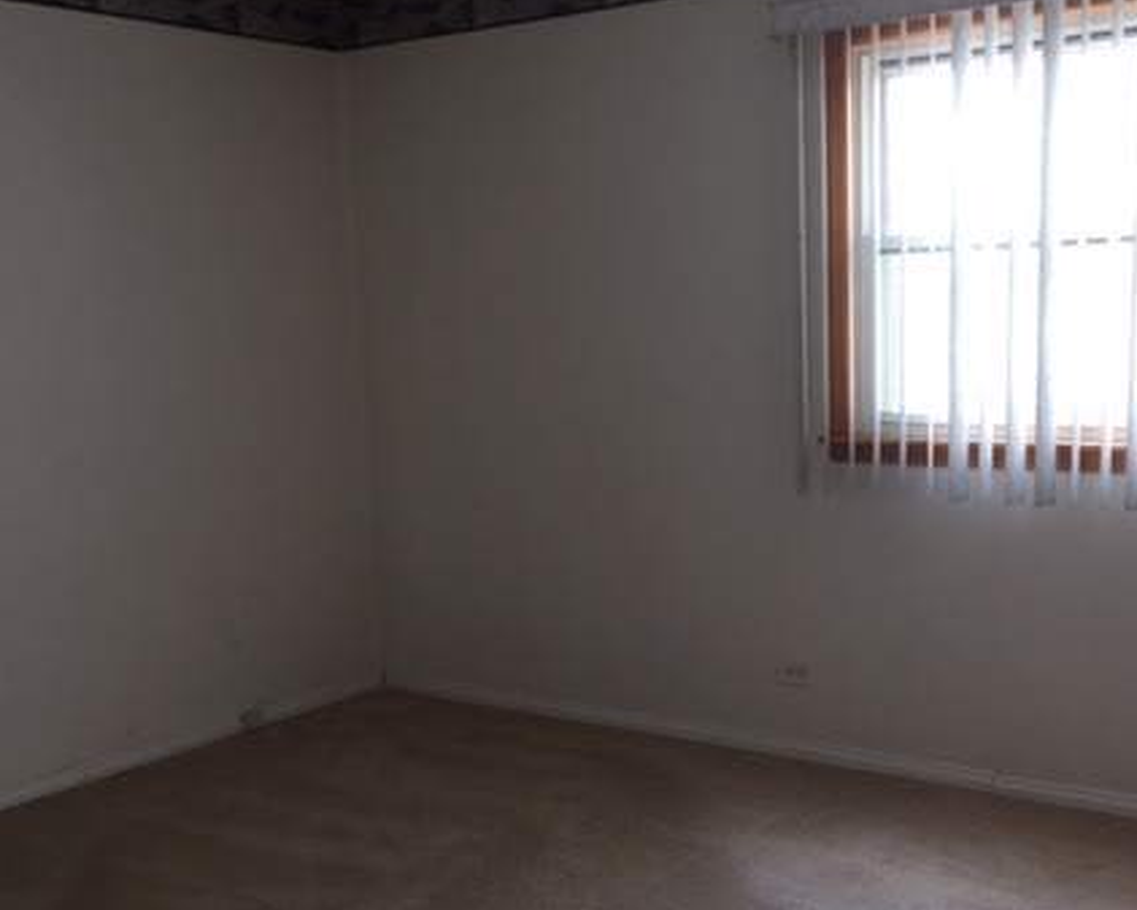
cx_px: 645
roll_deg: +1.4
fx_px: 1447
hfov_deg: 42.8
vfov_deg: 34.7
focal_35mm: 43
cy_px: 575
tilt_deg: -10.1
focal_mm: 4.15
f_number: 2.2
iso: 32
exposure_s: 1/60
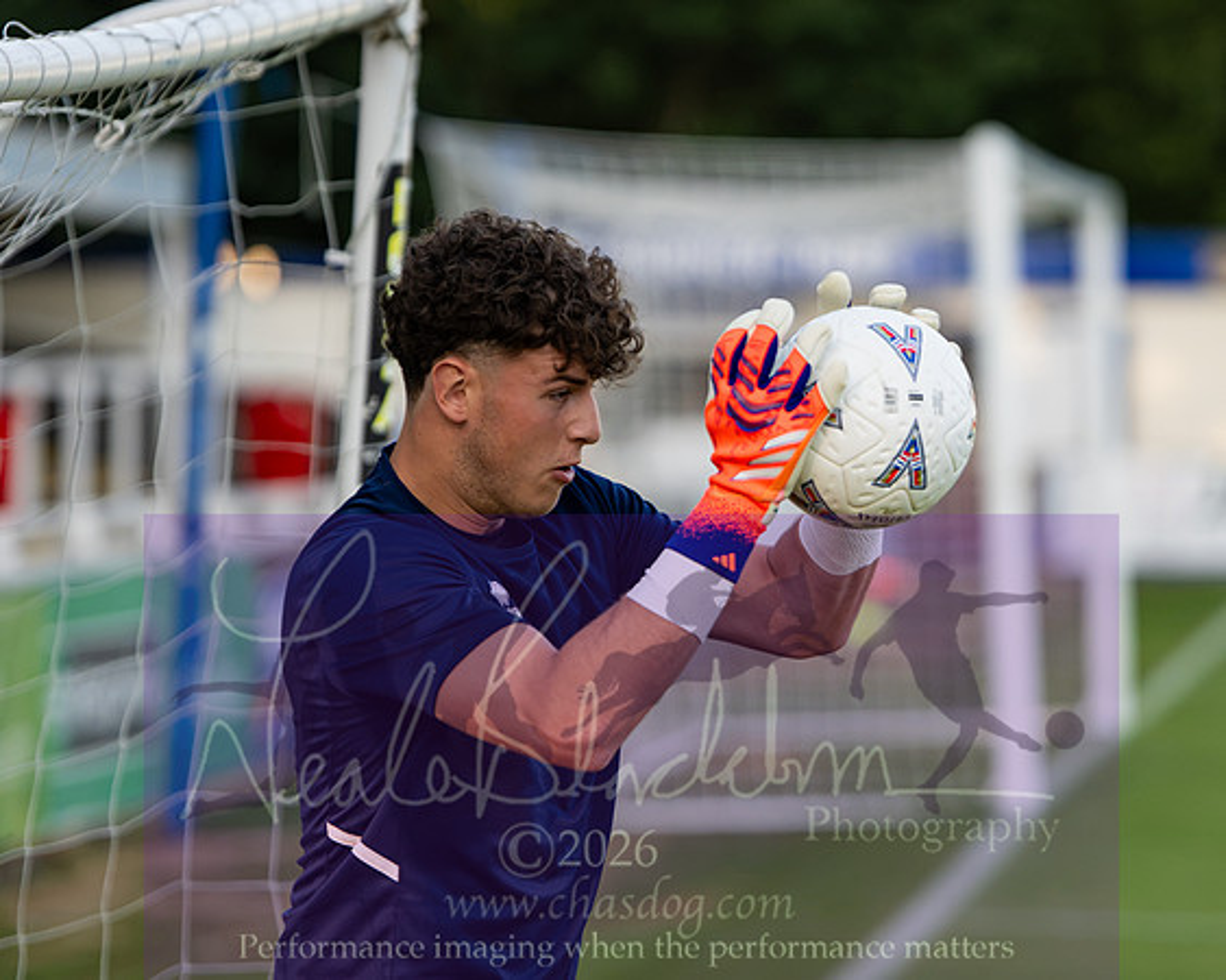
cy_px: 432
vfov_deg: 7.5
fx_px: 7508
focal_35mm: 207
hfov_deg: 9.3
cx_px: 951
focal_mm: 85
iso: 1100
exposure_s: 1/10000
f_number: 1.4
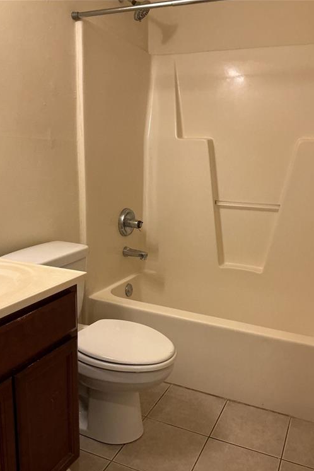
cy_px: 241
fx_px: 406
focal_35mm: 31
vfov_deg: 60.3
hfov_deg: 42.3
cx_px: 163
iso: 125
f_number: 1.8
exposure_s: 1/60
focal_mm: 3
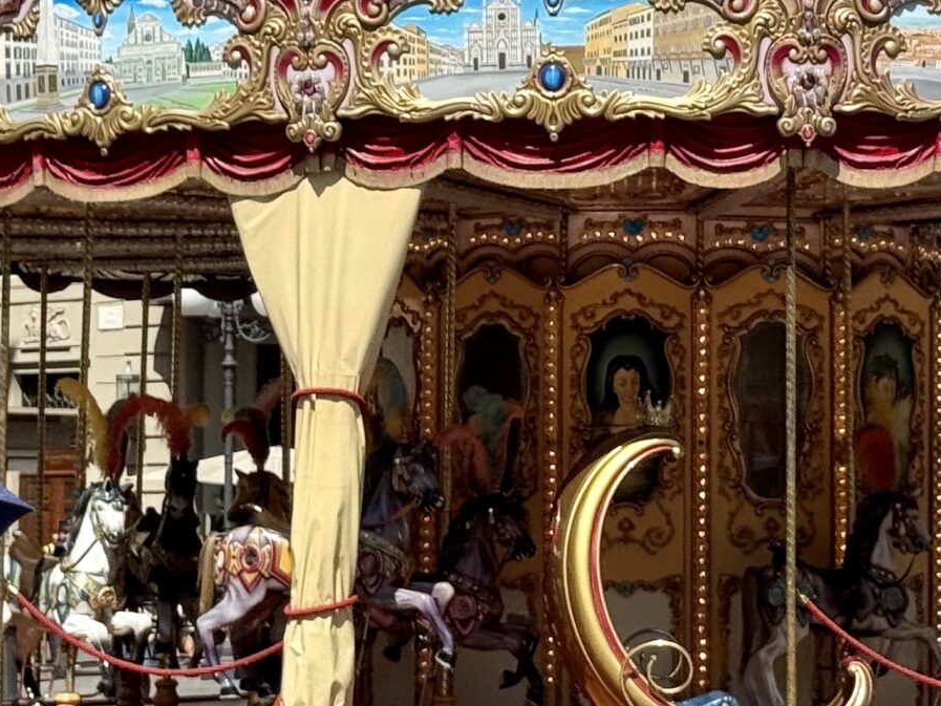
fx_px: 3725
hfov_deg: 14.4
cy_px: 294
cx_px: 583
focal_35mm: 137
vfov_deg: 10.8
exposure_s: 1/6410
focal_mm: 6.76
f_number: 1.78
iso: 64
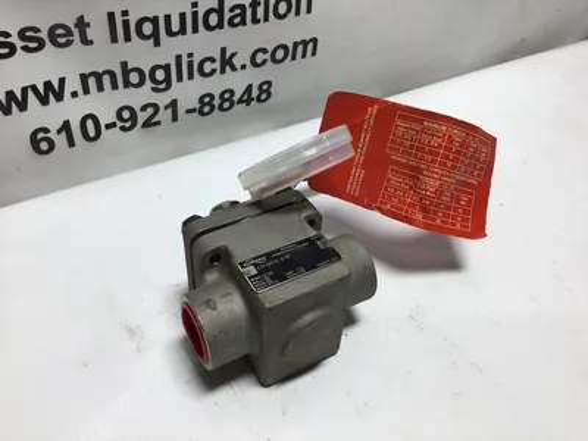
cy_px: 220
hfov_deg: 58.4
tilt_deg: -41.6
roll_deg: -2.9
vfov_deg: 45.4
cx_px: 294
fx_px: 527
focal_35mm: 31
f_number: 2.4
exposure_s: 1/120
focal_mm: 3.3
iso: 25
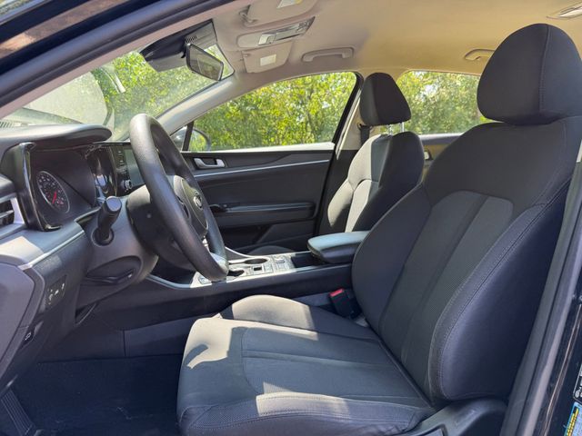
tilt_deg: -12.1
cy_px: 218
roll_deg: -0.3
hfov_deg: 71.6
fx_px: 404
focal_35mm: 24
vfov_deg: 56.8
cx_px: 291
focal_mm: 6.76
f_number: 1.78
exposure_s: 1/170
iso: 80
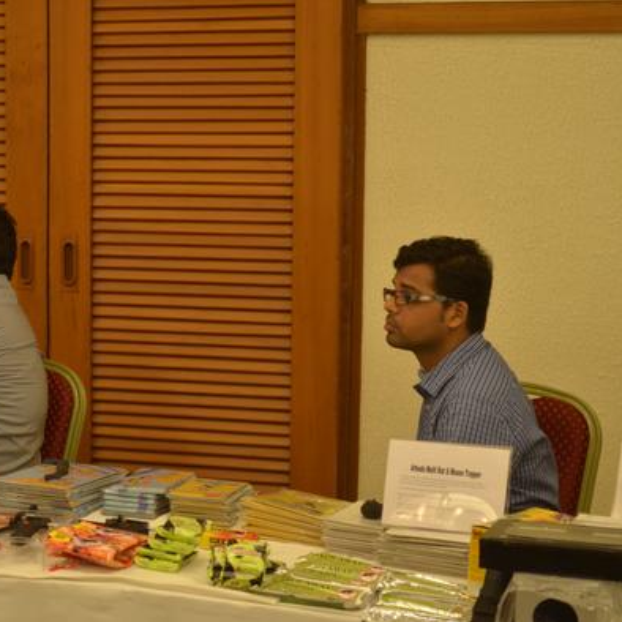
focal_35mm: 89
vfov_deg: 19.5
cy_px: 312
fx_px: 1809
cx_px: 175
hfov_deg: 19.4
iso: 800
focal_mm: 46
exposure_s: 1/25
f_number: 5.3
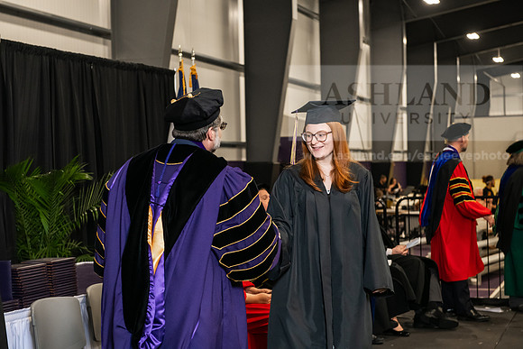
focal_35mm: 70
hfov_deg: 28.8
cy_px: 174
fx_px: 1017
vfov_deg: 19.5
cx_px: 262
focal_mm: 70
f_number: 5
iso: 2500
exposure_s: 1/200
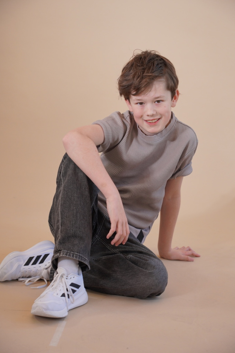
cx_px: 118
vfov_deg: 26.0
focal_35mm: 78
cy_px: 176
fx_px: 764
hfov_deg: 17.5
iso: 200
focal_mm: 52
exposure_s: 1/160
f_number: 4
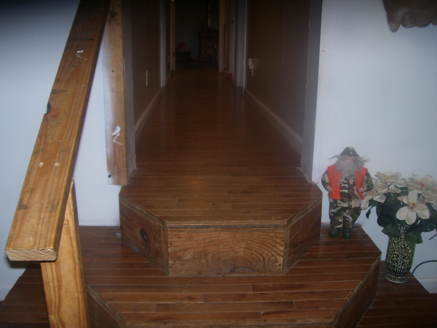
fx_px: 467
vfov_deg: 38.7
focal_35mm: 37
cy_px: 164
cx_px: 218
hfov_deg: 50.1
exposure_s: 1/60
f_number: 2.7
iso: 80
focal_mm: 6
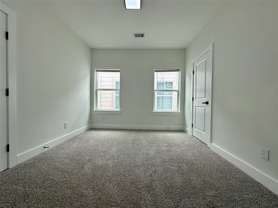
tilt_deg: +0.0
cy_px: 104
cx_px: 139
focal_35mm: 14
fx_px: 112
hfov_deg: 102.1
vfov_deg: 85.7
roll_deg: -1.4
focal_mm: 2.22
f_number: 2.2
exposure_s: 1/219
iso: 40
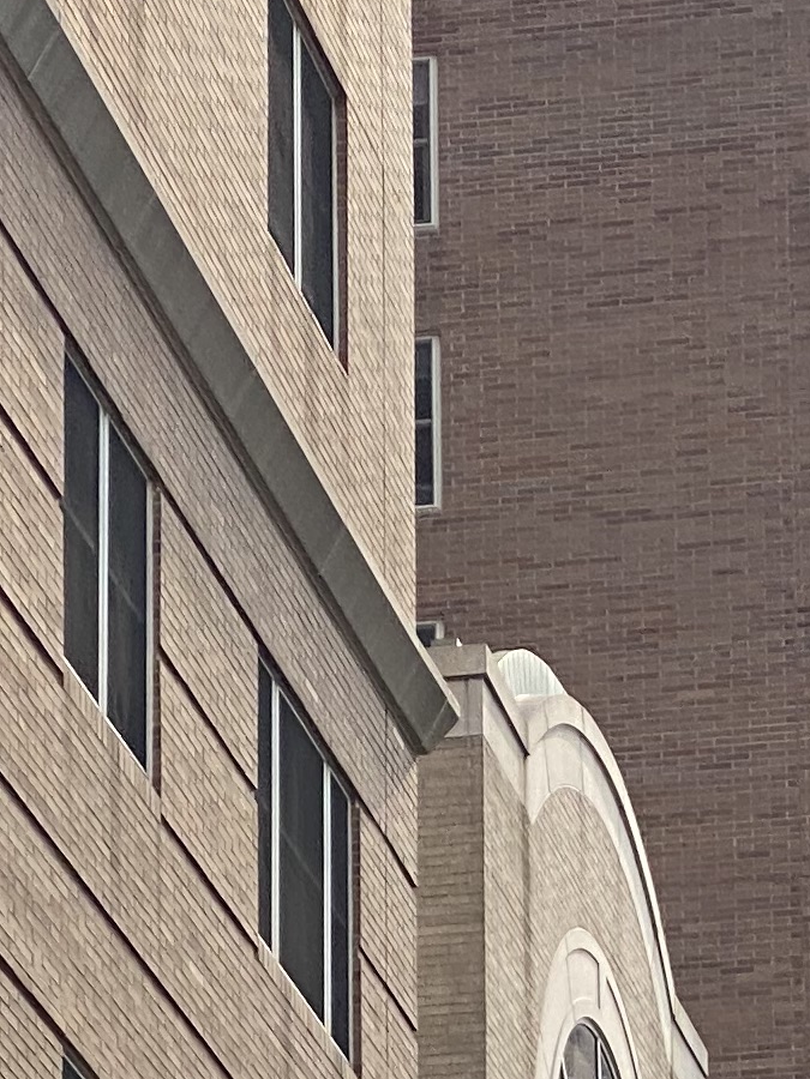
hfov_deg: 6.4
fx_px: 7269
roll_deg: +0.9
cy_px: 1690
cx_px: 701
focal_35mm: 233
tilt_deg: +13.5
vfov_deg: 8.3
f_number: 2
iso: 20
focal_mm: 6
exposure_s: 1/340
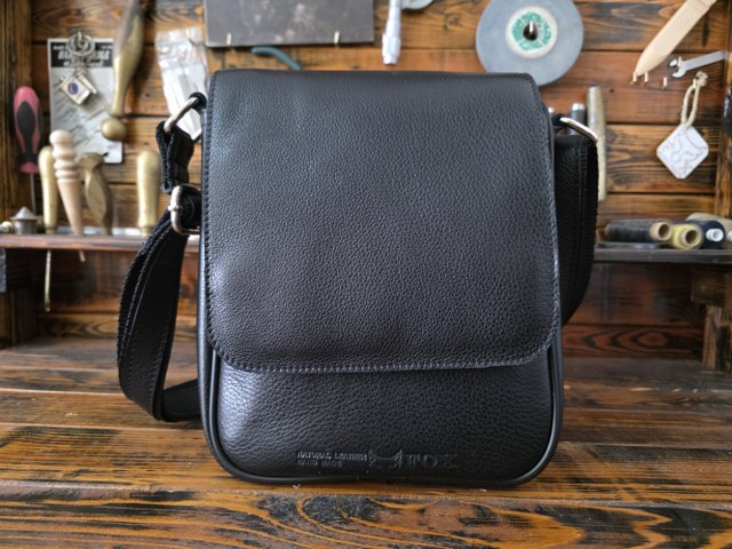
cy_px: 274
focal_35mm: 23
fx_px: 486
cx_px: 366
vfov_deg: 58.9
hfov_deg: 73.9
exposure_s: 1/100
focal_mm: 6.3
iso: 1250
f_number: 1.7
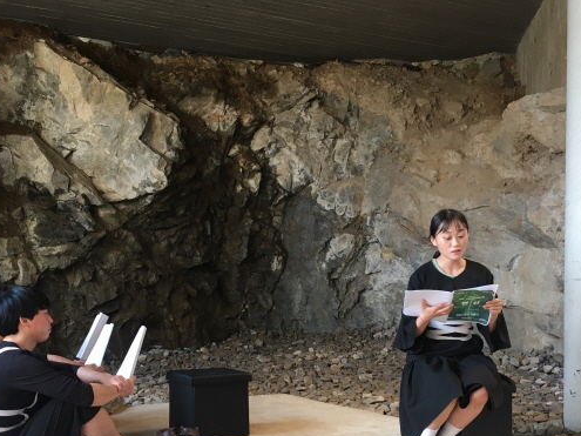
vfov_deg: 34.6
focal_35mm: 41
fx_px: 688
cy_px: 307
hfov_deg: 45.7
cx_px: 268
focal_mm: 4.15
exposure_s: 1/30
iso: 32
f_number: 2.2
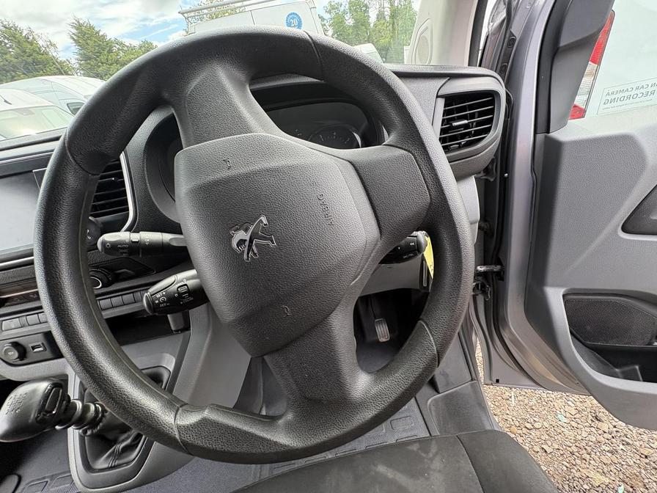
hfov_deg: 102.1
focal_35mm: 14
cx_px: 328
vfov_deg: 85.7
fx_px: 266
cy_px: 246
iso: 80
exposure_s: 1/139
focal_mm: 2.22
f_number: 2.2
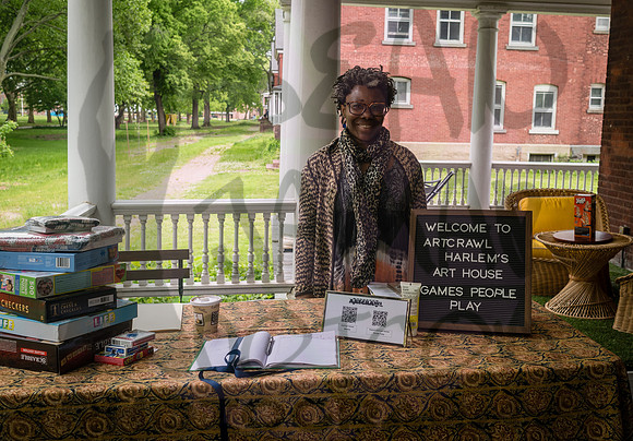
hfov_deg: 49.6
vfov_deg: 35.7
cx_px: 351
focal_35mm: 38
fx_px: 684
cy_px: 207
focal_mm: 35
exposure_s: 1/125
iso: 250
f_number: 7.1
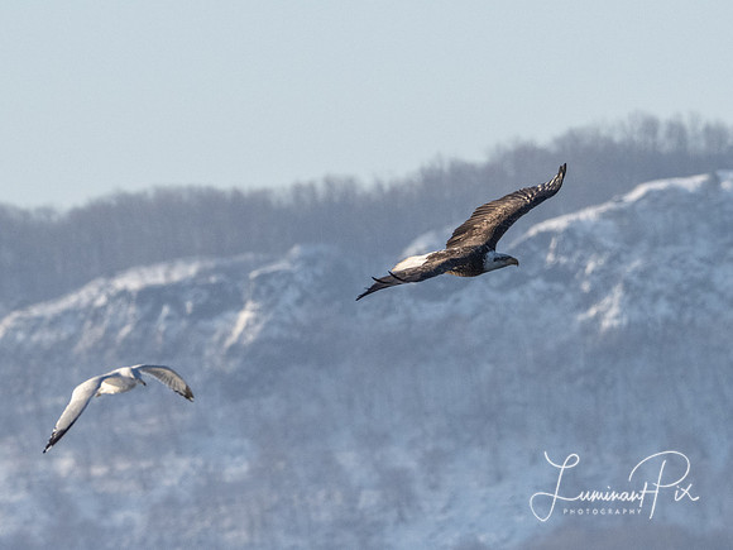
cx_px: 478
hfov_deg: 1.8
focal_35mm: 1129
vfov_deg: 1.3
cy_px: 162
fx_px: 23915
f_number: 9
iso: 1600
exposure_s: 1/2000
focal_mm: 400
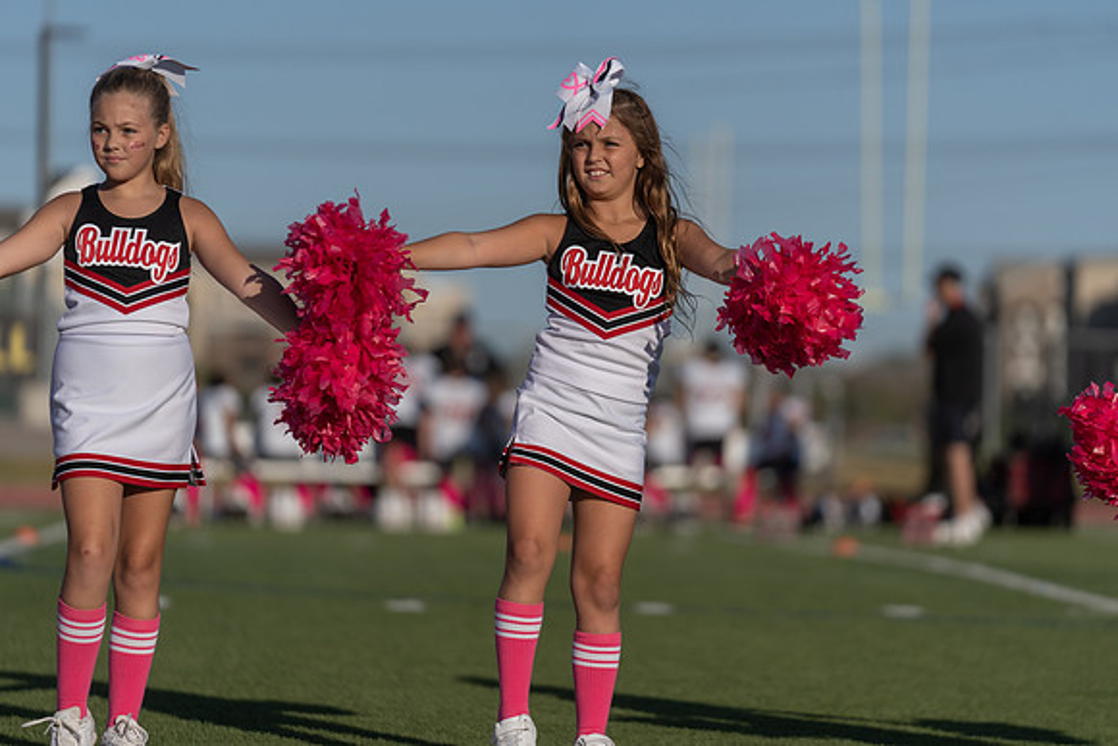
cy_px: 373
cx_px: 559
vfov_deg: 6.9
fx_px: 6212
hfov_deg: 10.3
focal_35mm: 200
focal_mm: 200
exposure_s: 1/4000
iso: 100
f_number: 2.8
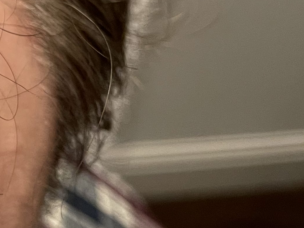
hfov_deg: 16.5
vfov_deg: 14.6
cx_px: -264
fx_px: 852
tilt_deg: -38.9
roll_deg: -0.8
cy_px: -67
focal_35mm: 97
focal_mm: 5.1
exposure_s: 1/50
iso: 160
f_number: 1.6
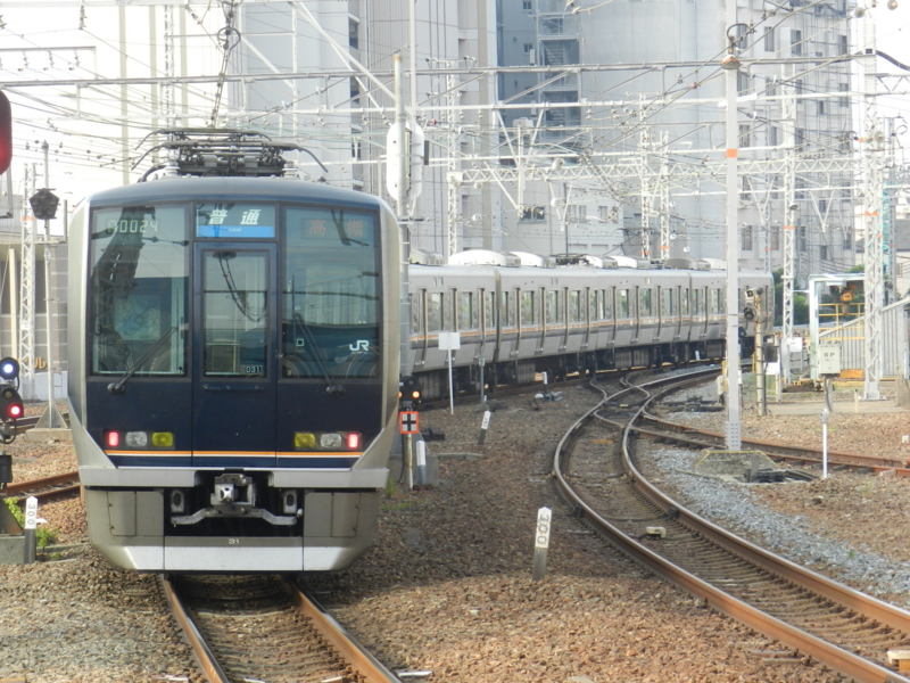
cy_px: 342
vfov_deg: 9.3
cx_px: 455
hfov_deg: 12.3
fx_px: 4206
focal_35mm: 160
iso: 160
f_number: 5.3
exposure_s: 1/160
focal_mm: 28.4
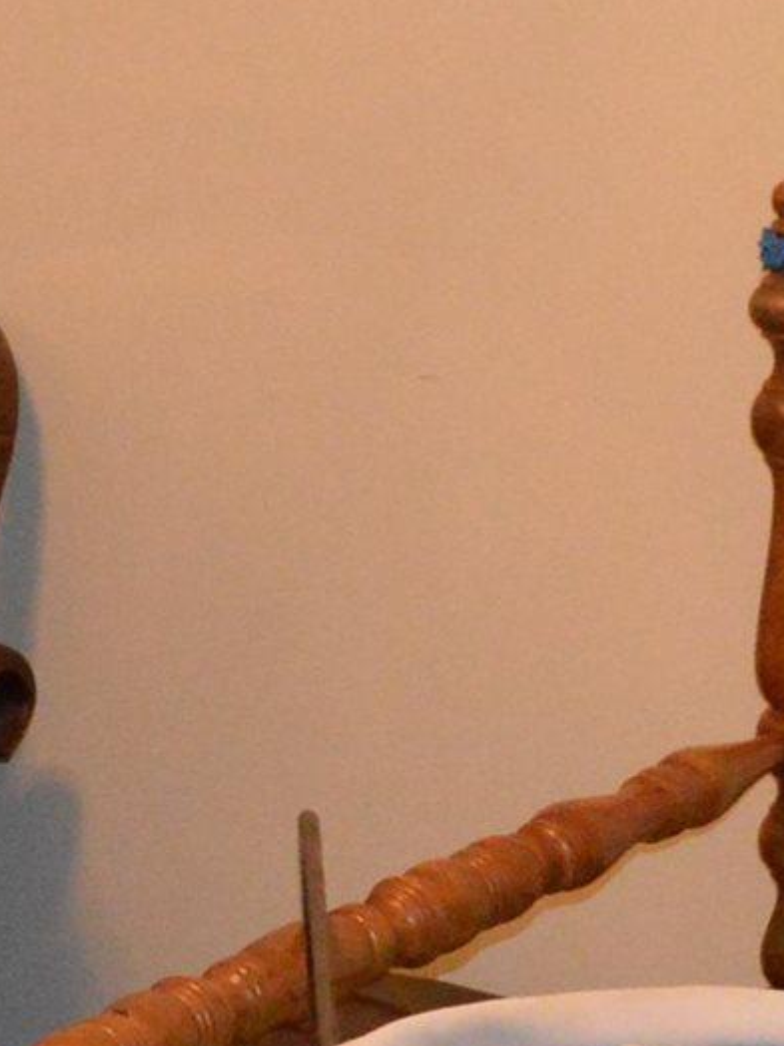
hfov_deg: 9.8
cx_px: 405
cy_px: 559
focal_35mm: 152
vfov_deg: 13.0
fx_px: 4590
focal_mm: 18
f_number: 3.5
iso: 3200
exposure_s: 1/60
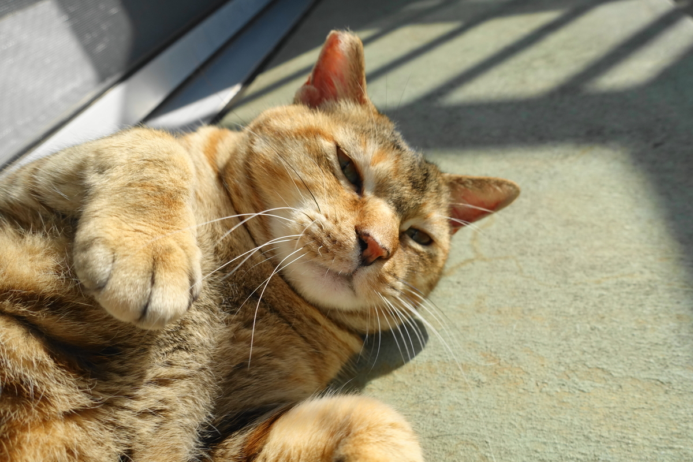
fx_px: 462
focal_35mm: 24
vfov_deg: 53.1
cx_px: 346
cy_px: 231
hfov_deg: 73.7
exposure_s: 1/250
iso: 250
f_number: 4
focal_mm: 8.8
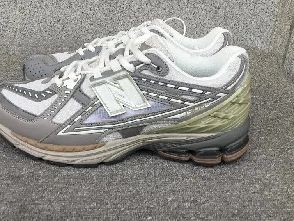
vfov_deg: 38.6
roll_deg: -3.1
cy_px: 92
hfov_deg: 50.0
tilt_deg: -23.9
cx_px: 127
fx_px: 314
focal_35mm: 37
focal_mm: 3.3
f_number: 2.4
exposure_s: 1/127
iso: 25
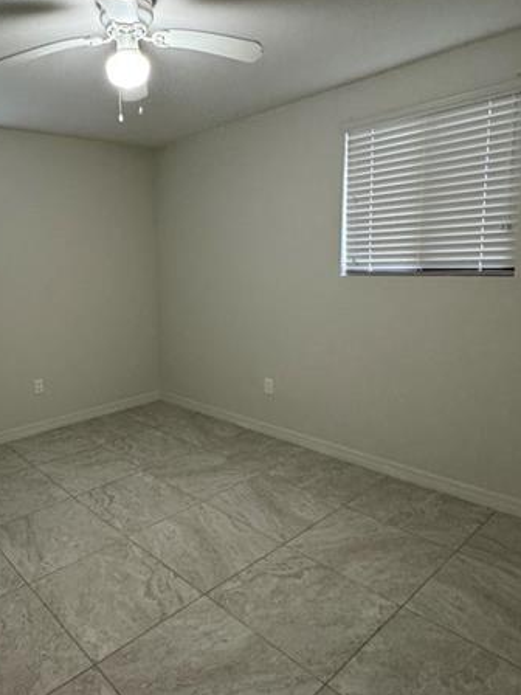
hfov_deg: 54.1
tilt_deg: -8.1
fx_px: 482
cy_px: 327
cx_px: 127
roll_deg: +1.4
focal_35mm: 24
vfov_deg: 71.5
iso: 250
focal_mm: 2.22
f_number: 2.2
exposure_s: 1/60
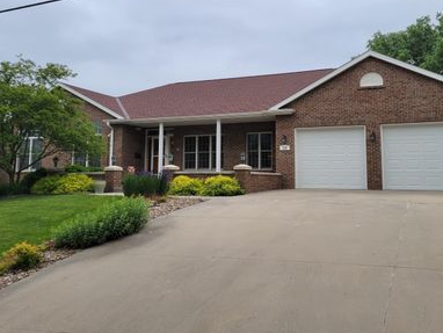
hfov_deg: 53.8
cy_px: 129
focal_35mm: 34
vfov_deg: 41.6
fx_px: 435
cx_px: 252
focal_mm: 5.4
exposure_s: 1/365
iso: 40
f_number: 1.8
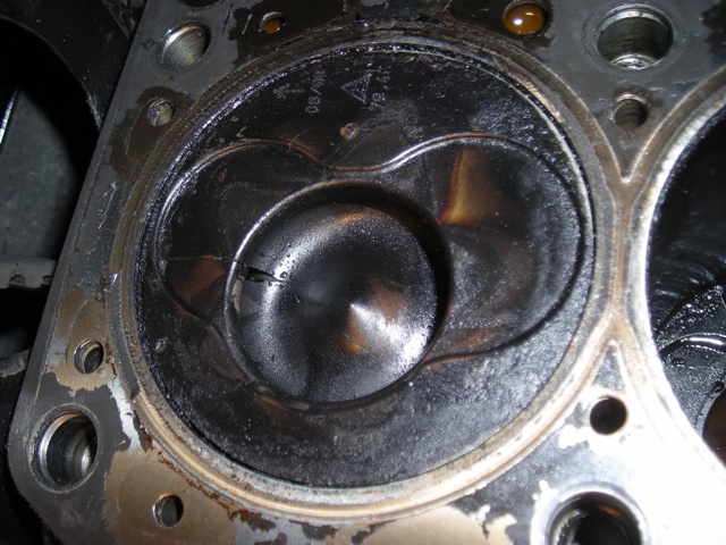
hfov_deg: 49.0
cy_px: 272
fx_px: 797
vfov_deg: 37.7
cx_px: 363
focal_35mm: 38
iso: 50
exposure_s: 1/60
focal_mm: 6.3
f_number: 3.2
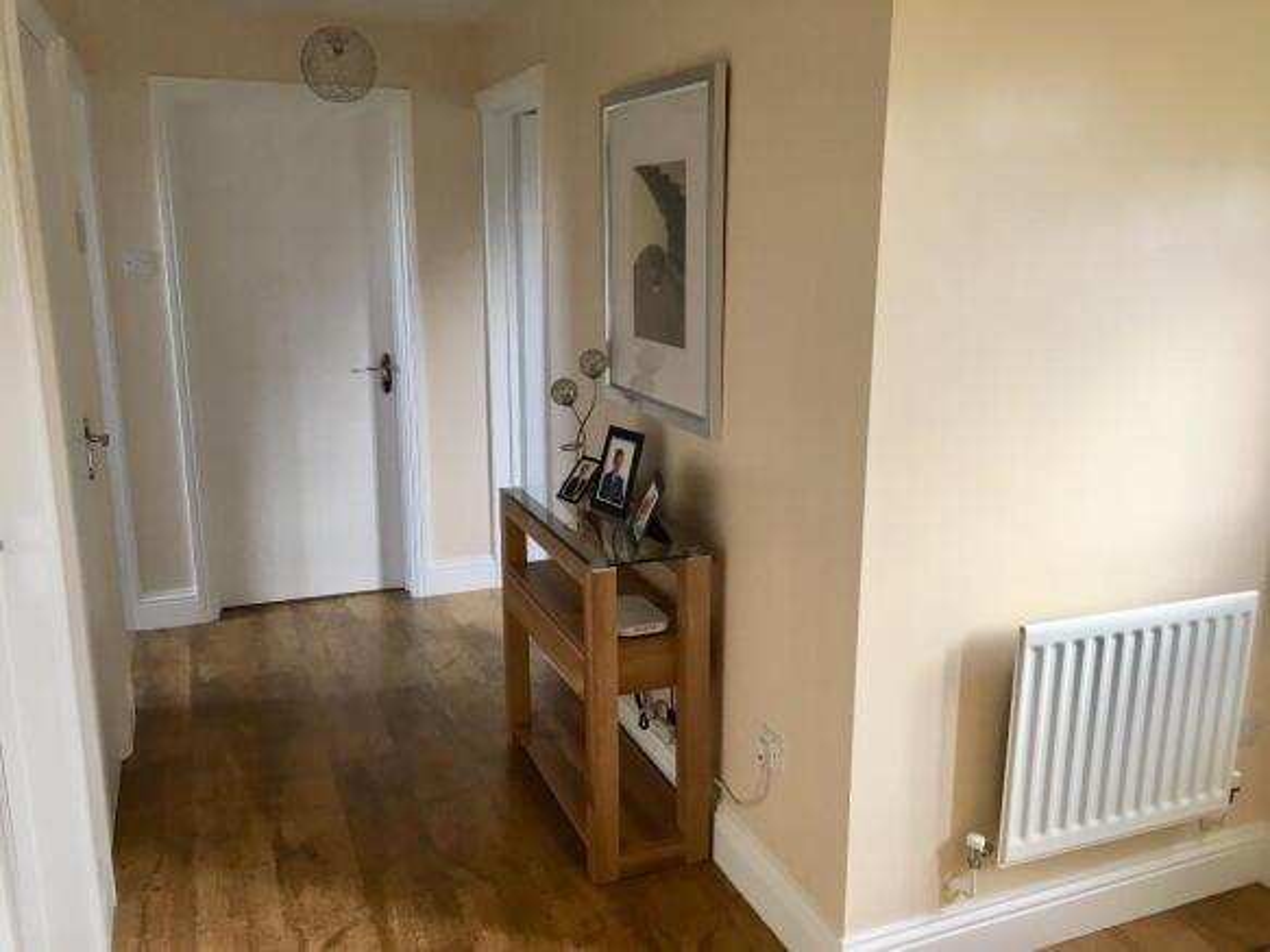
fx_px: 1064
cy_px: 476
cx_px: 635
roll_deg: -1.0
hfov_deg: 61.7
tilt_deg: -12.3
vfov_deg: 48.2
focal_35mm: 29
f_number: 2.2
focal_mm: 4.15
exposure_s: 1/33
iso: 64
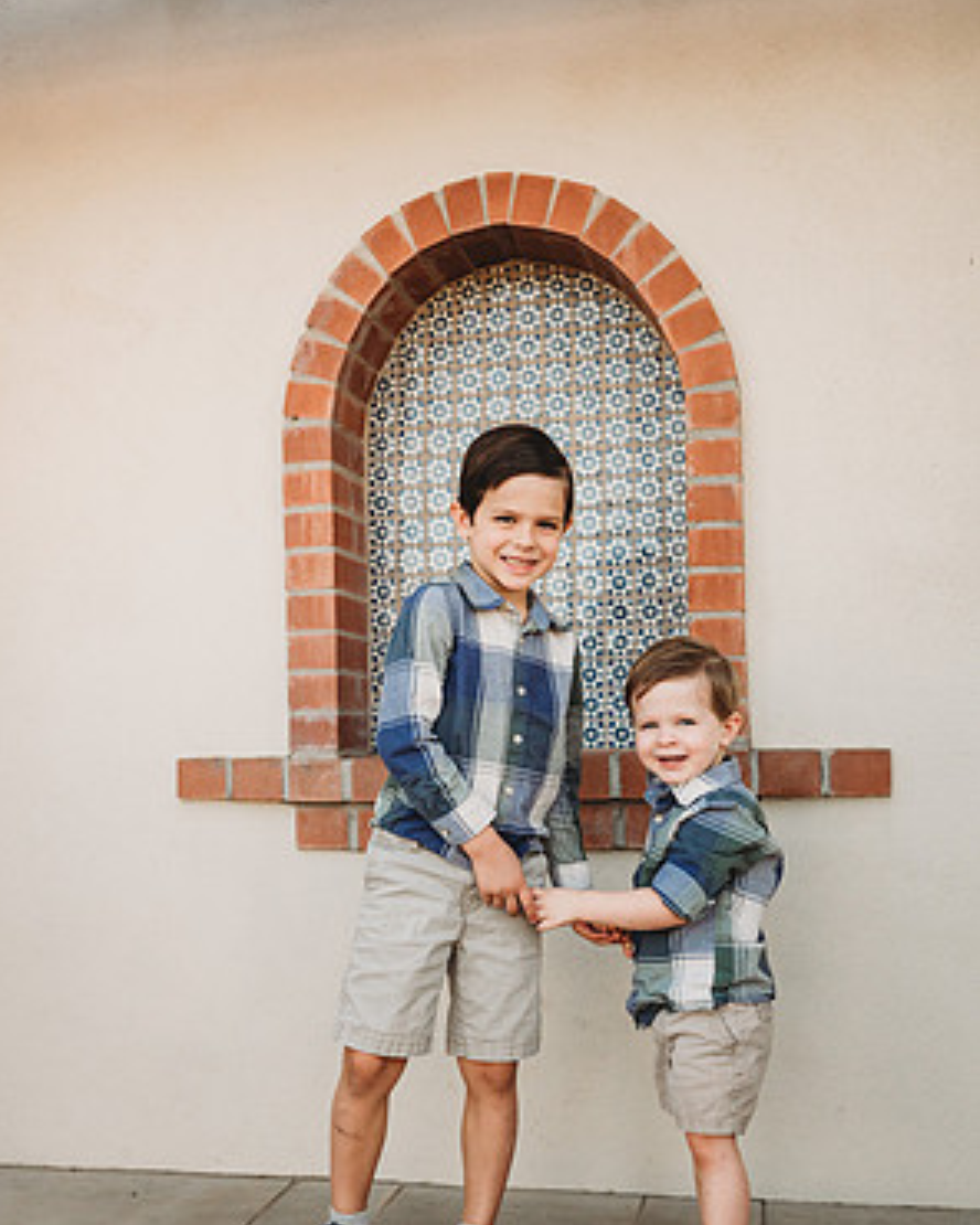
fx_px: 1450
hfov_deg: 37.3
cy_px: 652
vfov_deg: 45.8
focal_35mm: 40
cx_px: 487
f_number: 3.5
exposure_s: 1/2500
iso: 1000
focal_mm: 35
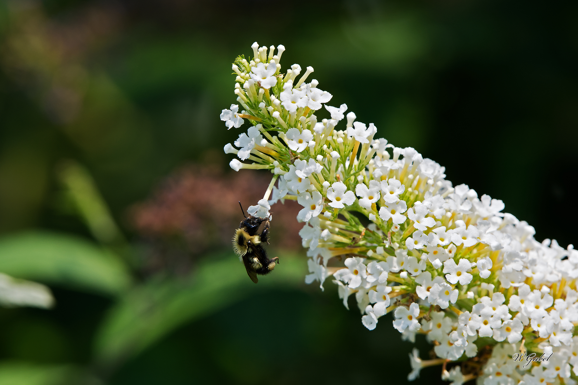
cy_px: 192
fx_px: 8024
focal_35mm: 500
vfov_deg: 2.7
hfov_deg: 4.1
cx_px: 289
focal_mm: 500
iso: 360
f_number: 8
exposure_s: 1/800
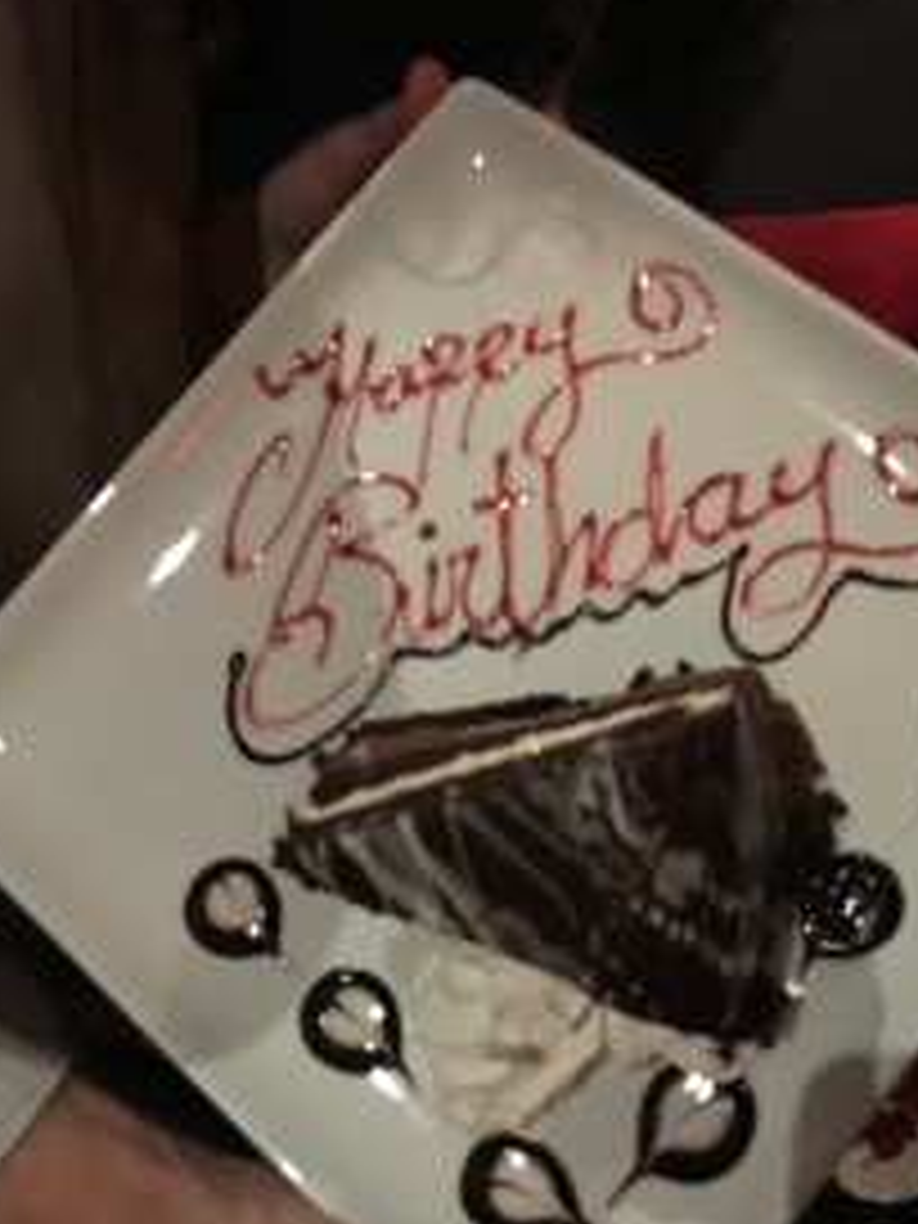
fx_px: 1379
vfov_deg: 47.8
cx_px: 508
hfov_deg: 36.8
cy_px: 576
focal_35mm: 39
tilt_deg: -55.0
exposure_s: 1/15
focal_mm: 4.15
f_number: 2.2
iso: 640
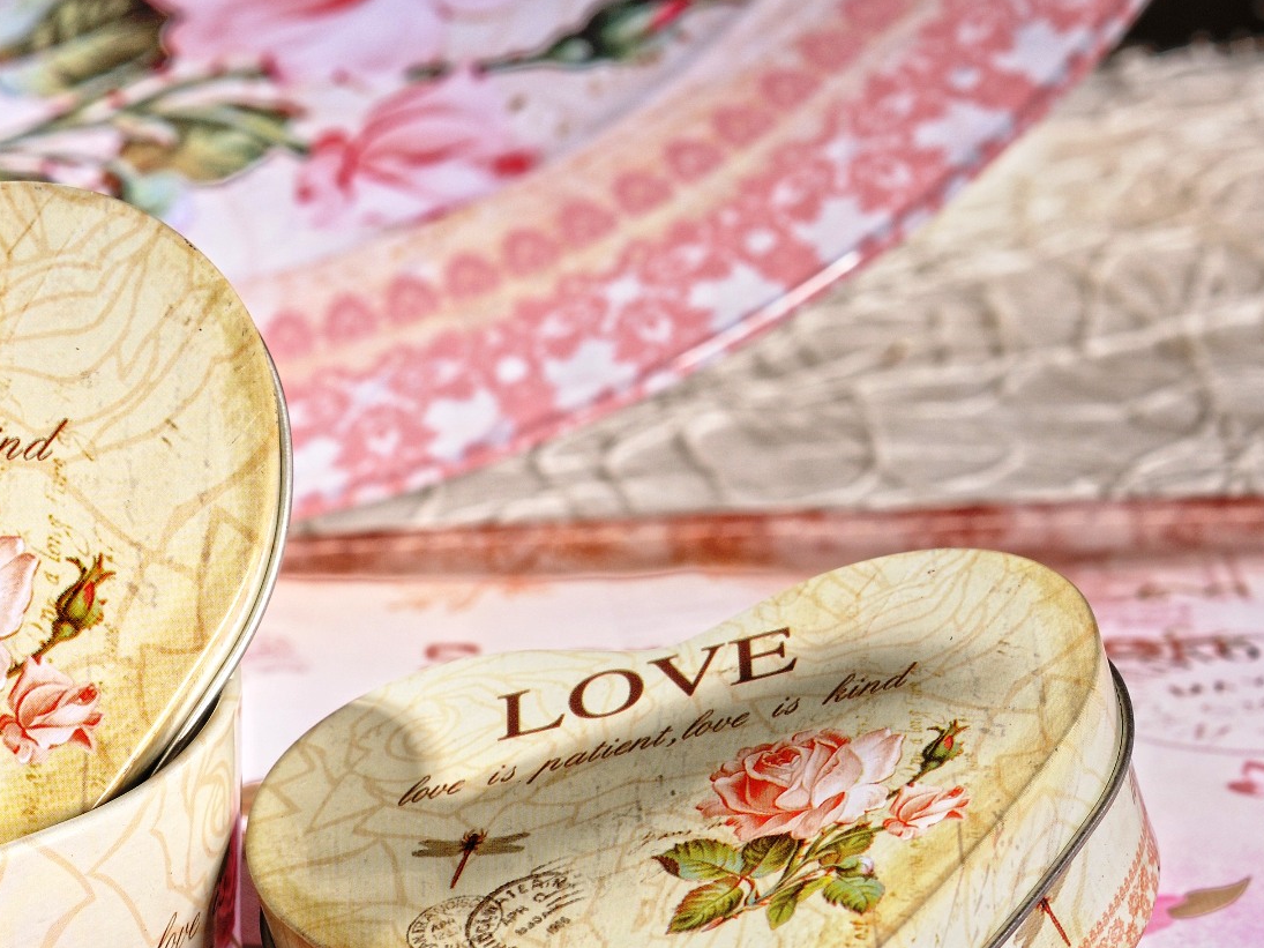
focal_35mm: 216
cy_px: 599
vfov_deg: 6.9
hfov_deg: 9.1
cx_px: 193
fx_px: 7881
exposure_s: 1/200
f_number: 10
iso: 200
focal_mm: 85
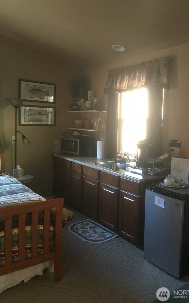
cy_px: 151
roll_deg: -2.3
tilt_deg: -8.0
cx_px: 107
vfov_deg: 61.2
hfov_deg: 40.5
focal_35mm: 31
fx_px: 256
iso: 200
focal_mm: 4.15
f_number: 2.2
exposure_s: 1/24
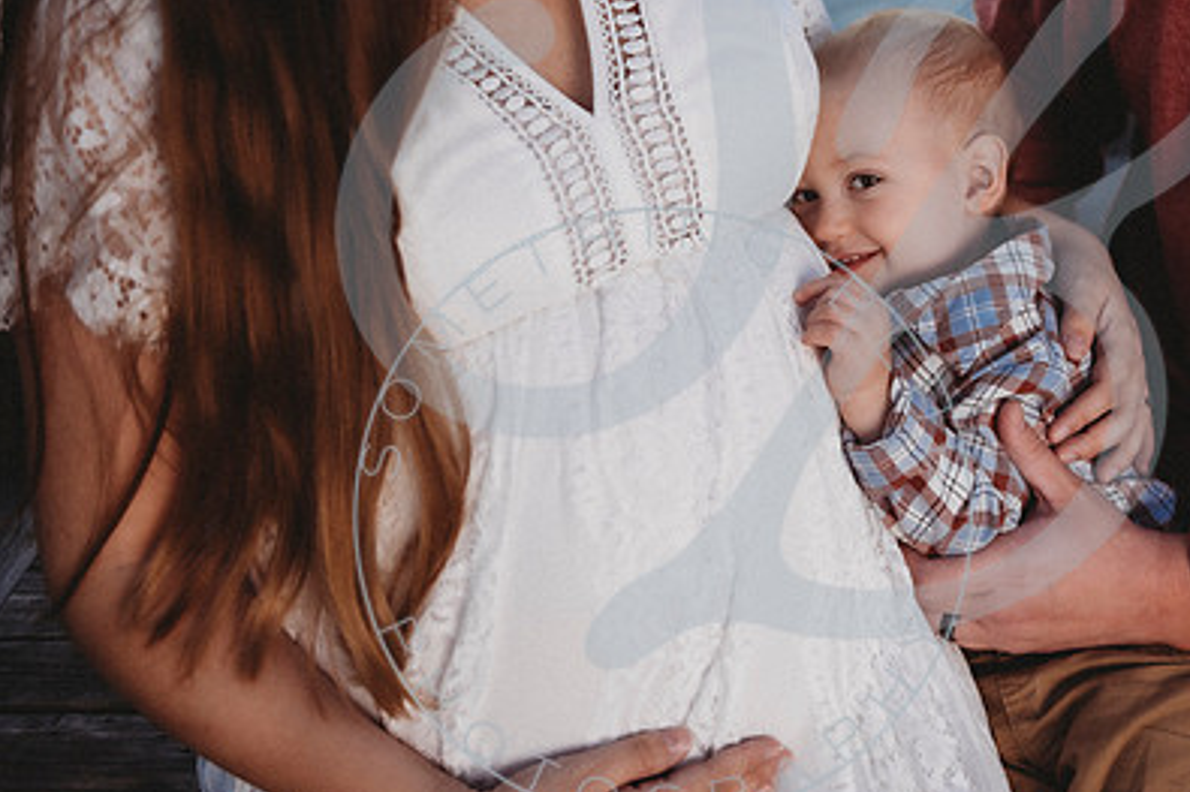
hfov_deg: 41.3
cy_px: 263
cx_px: 813
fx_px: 1553
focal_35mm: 47
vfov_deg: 28.4
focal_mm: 32
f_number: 2.8
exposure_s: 1/500
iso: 100
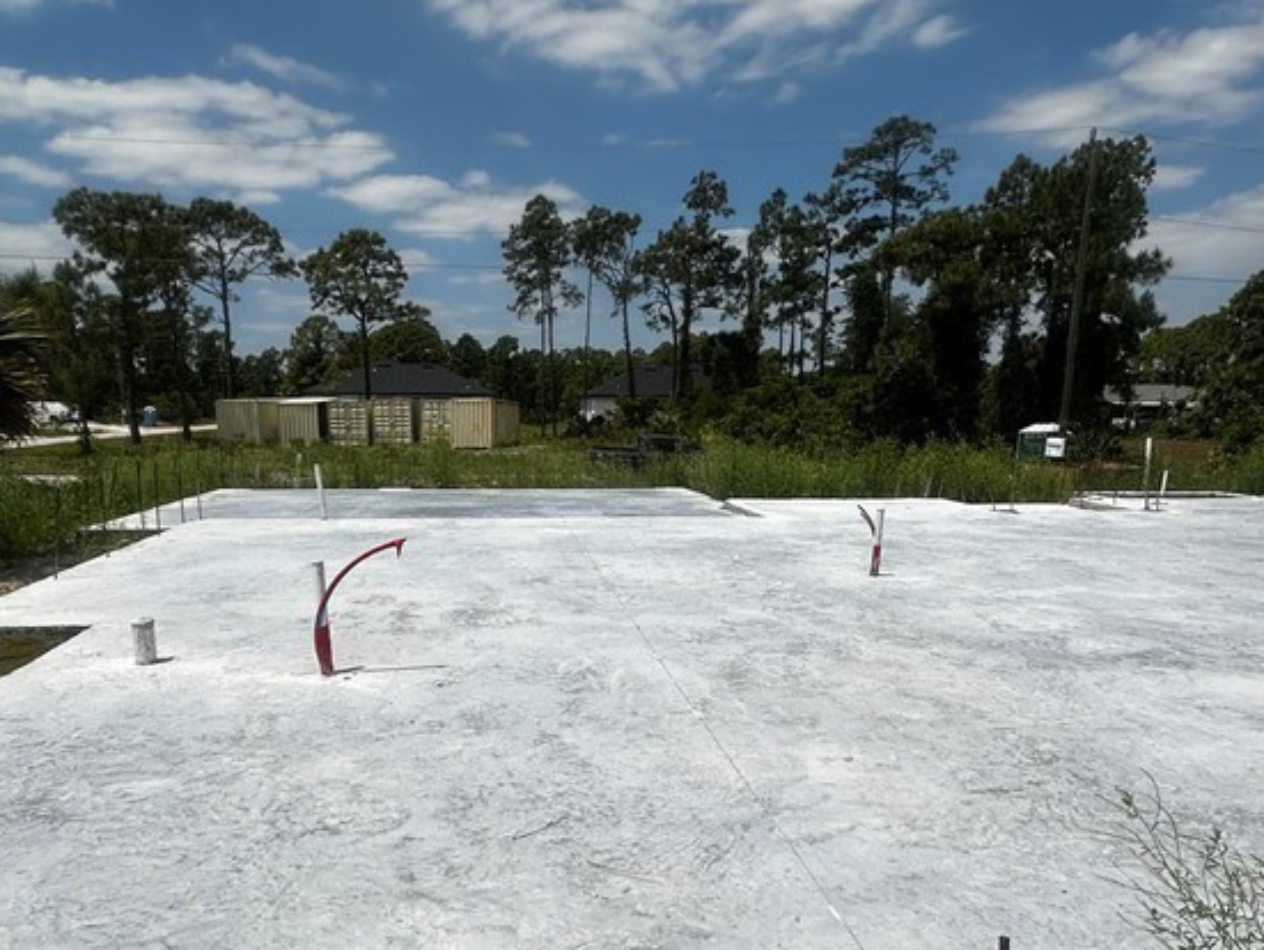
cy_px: 599
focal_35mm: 26
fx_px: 950
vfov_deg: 52.5
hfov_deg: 67.1
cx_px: 576
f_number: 2.2
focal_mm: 2.22
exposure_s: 1/5814
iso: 50
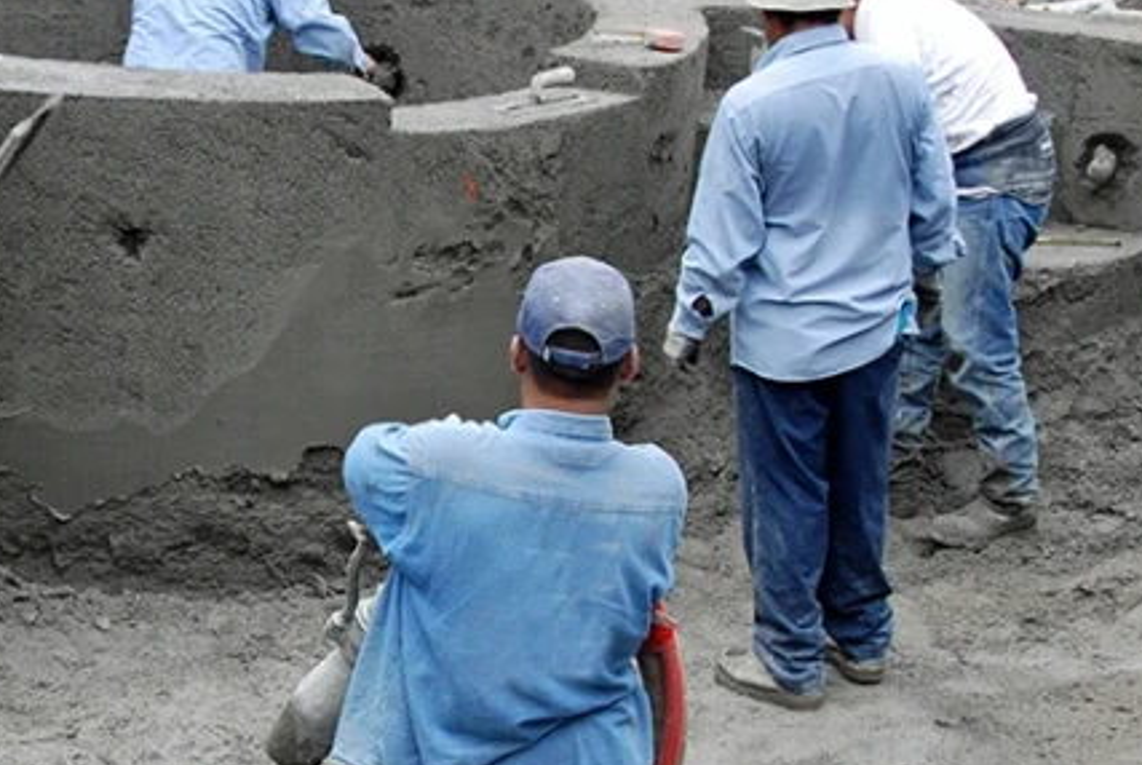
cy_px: 499
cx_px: 324
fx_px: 3653
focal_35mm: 115
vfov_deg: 11.9
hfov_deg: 17.7
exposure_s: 1/125
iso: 100
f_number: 5.6
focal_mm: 32
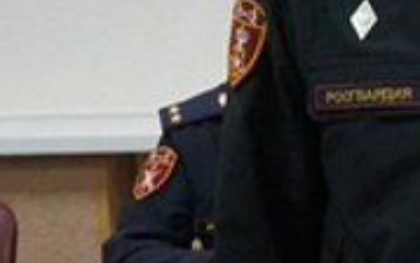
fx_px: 1912
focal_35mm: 167
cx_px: 805
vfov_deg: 7.9
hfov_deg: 11.4
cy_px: 75
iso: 5000
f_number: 4
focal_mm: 26
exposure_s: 1/160
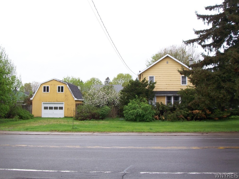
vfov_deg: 36.0
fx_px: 276
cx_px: 117
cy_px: 88
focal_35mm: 40
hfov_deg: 46.8
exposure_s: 1/60
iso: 64
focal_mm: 6.4
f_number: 3.9
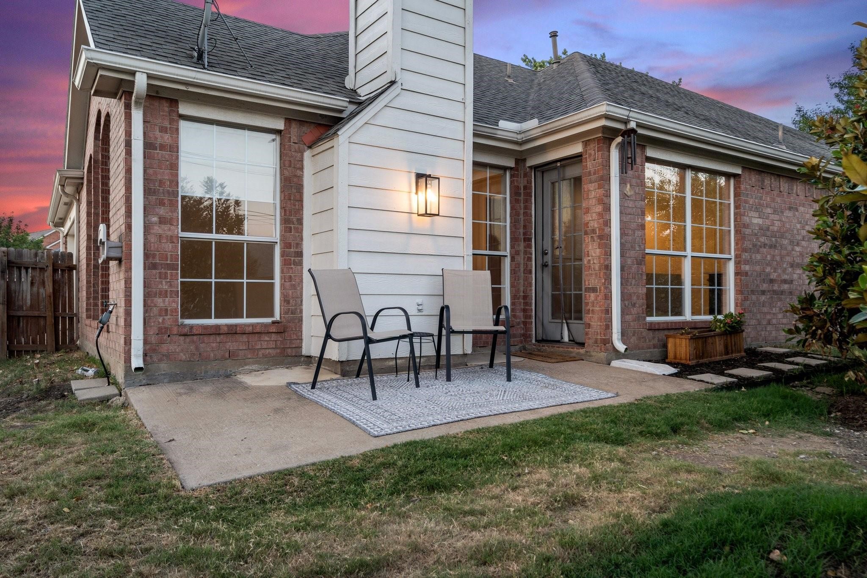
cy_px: 289
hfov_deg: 73.7
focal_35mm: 24
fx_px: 578
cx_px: 434
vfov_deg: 53.1
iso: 250
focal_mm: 24
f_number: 9
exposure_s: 1/6
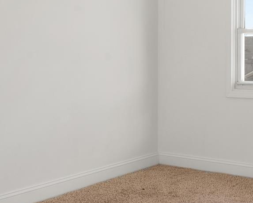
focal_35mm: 57
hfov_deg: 29.2
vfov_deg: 26.5
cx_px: 290
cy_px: 65
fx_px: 427
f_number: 9
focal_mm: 17
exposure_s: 1/40
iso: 320
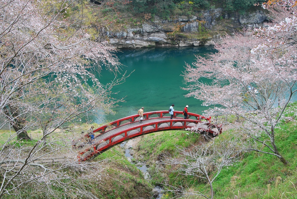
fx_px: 347
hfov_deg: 46.3
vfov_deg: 32.0
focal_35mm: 42
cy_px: 100
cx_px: 148
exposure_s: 1/25
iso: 100
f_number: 9
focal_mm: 28
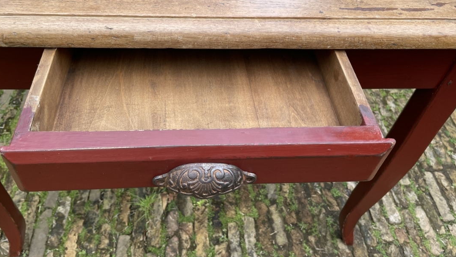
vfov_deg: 36.4
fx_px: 387
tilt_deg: -44.6
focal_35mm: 32
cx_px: 211
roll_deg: -4.8
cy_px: 91
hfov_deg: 60.9
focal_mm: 4.2
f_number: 1.6
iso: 32
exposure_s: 1/496
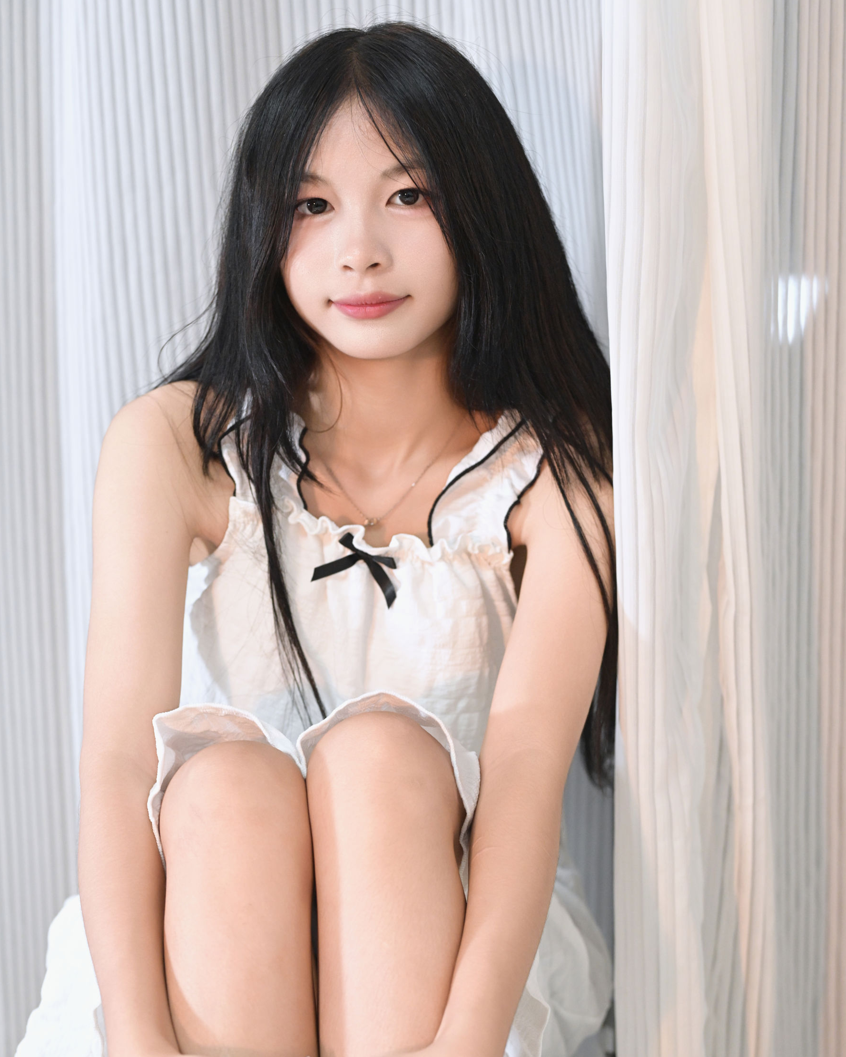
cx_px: 423
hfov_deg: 26.7
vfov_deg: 32.9
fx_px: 1784
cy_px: 639
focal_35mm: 57
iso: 2500
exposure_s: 1/100
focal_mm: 50
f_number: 3.5
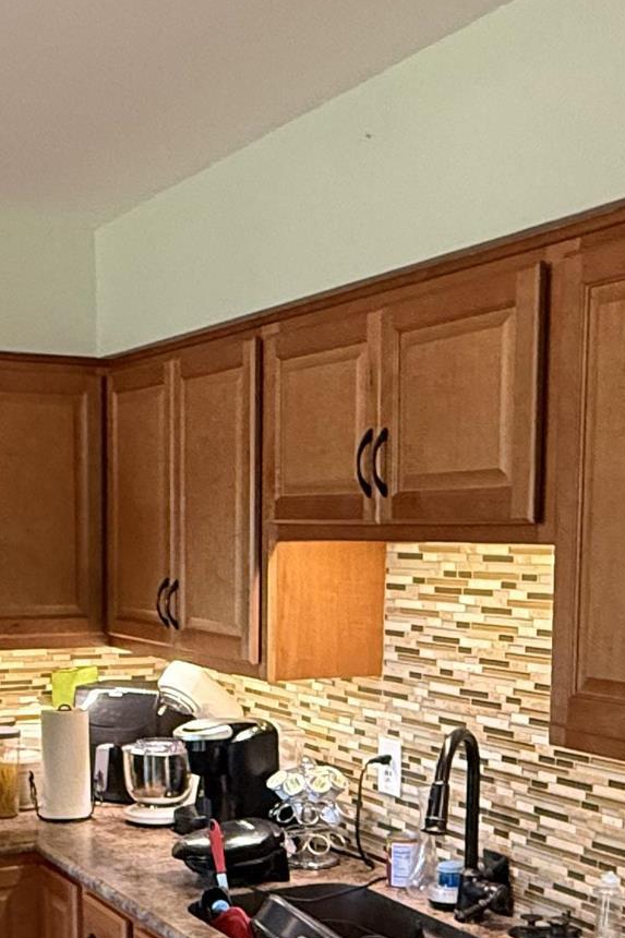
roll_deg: +0.0
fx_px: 1355
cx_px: 262
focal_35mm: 52
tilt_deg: -7.9
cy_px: 743
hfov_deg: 25.9
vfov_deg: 36.9
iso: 500
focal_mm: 2.22
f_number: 2.2
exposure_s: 1/60
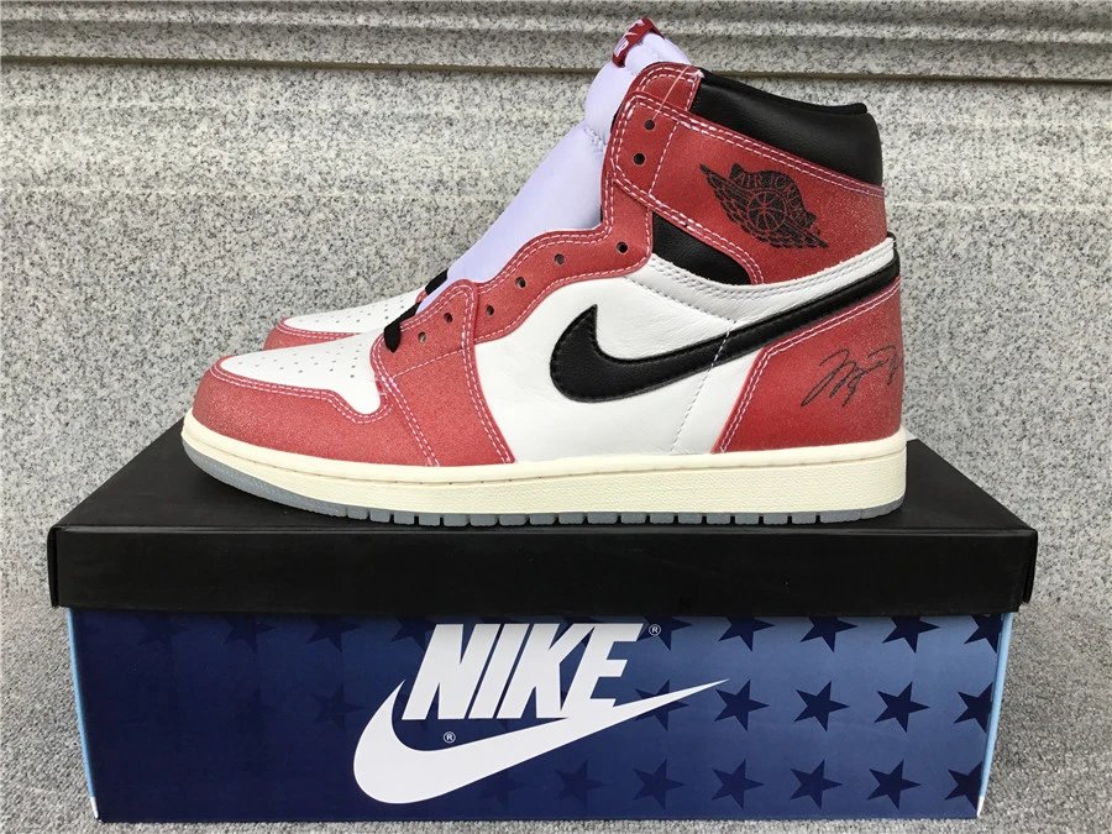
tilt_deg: -14.0
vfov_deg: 45.4
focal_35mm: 31
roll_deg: -1.0
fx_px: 996
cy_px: 417
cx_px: 556
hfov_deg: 58.4
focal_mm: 3.3
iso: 32
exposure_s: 1/100
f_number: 2.4
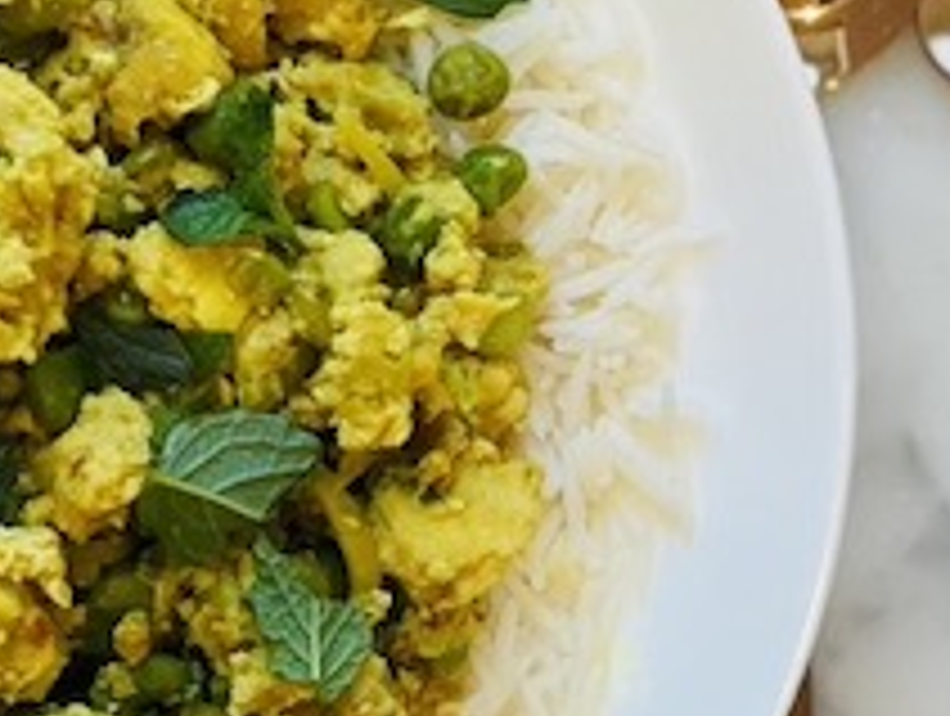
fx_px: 4508
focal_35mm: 164
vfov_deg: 9.1
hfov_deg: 12.0
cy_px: 610
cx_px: 162
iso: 125
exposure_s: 1/120
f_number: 2
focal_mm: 6
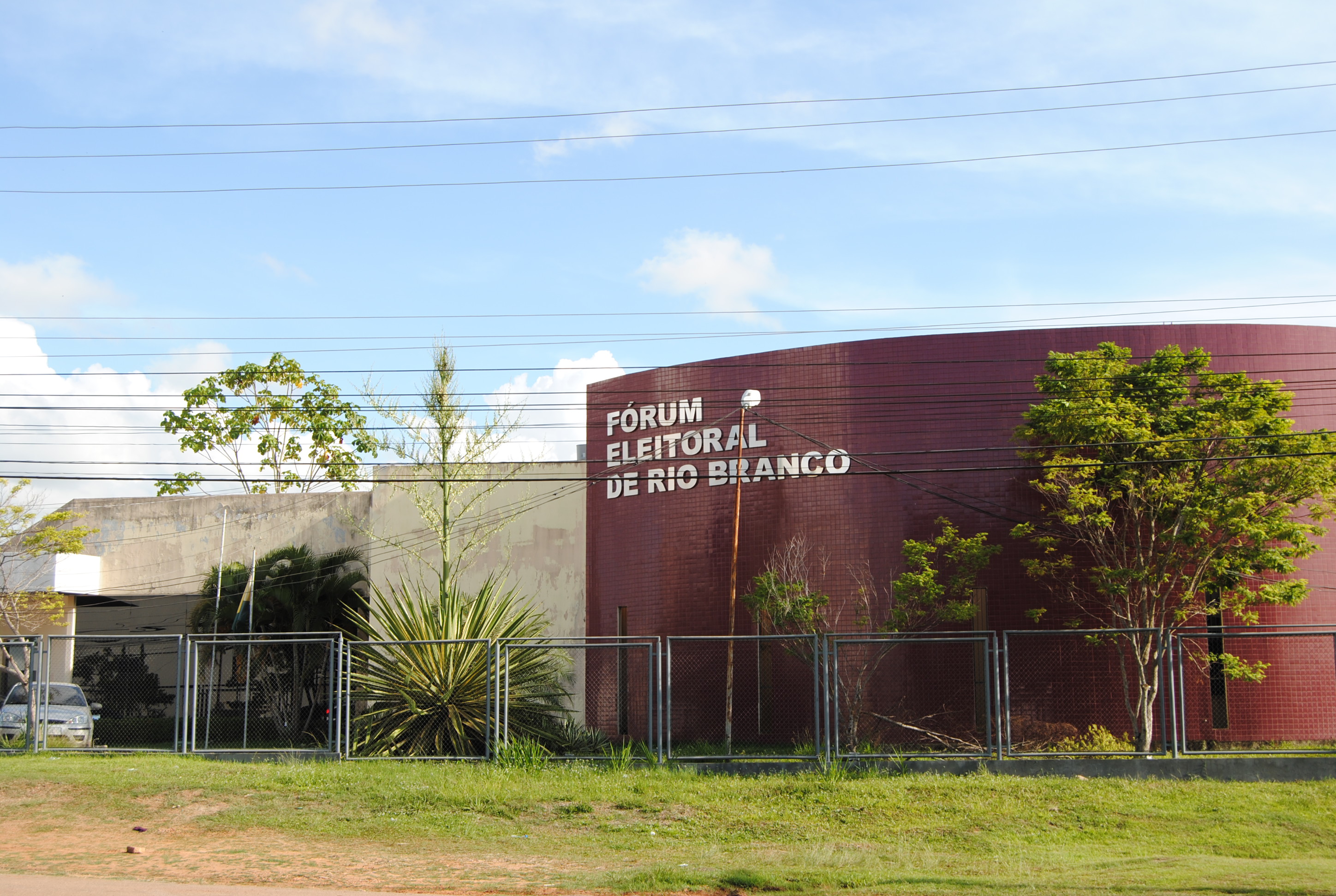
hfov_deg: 43.5
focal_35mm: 45
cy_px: 448
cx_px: 668
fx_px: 1673
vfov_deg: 30.0
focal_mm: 30
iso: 100
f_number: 7.1
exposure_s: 1/200
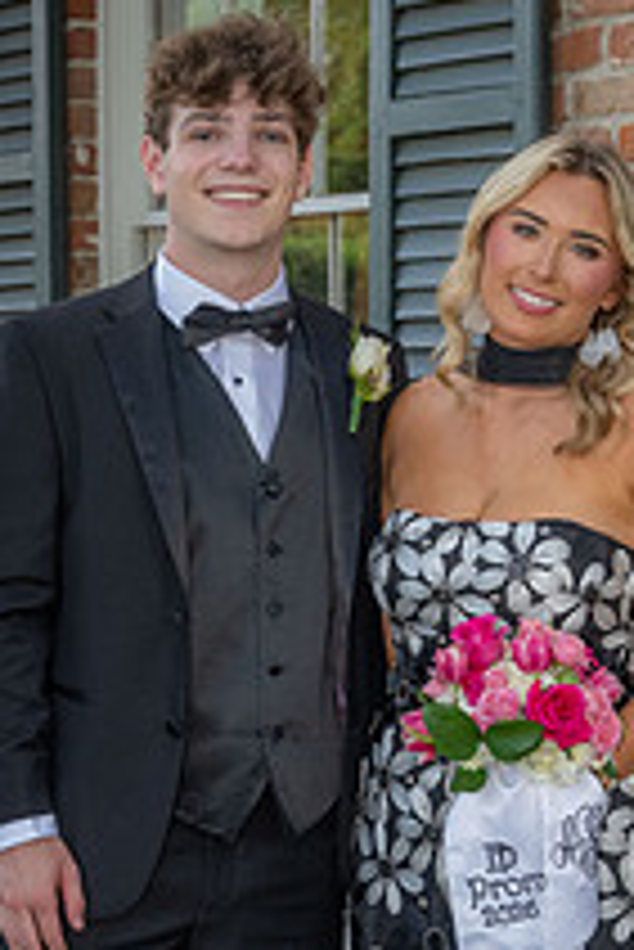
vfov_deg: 18.3
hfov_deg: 12.3
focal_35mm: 111
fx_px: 2927
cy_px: 689
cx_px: 454
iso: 1600
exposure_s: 1/125
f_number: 6.3
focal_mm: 52
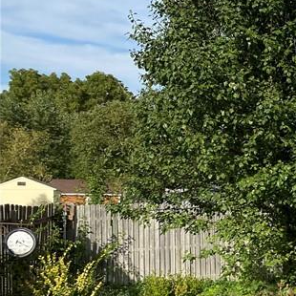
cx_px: 488
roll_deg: -0.3
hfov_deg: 18.9
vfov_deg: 22.7
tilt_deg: -0.2
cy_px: 189
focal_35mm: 76
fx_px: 735
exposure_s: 1/2625
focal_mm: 4.25
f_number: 1.8
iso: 32
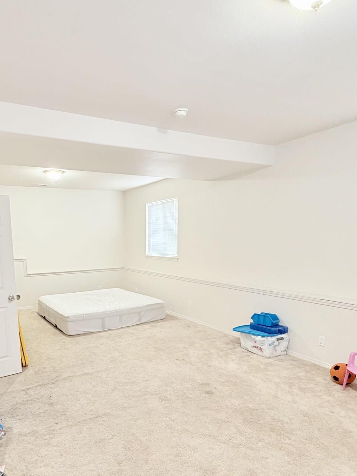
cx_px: 119
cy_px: 290
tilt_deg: -7.6
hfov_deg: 57.6
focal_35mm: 23
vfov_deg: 73.0
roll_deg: +1.3
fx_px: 316
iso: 400
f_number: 2.2
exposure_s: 1/60
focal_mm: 2.22
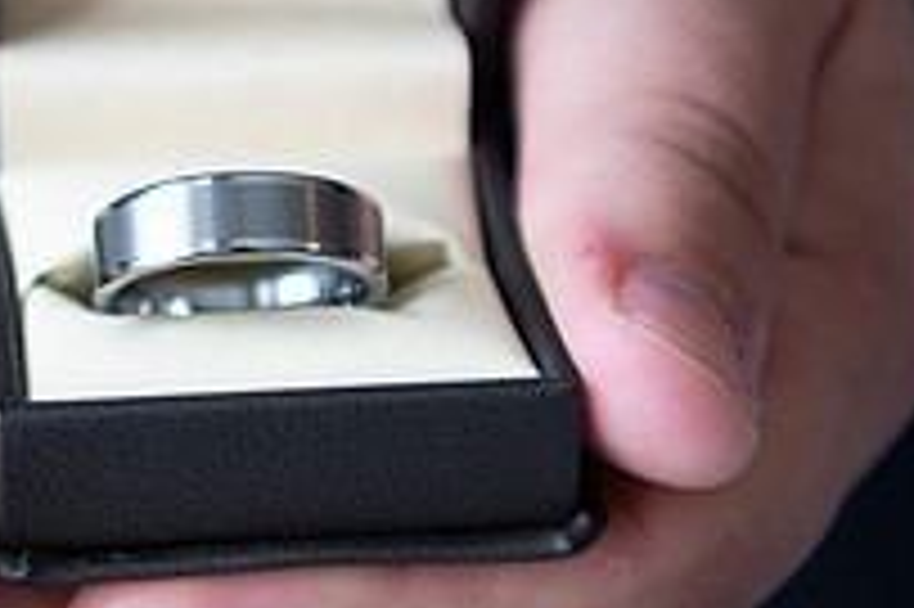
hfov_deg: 14.1
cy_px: 113
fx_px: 3628
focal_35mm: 143
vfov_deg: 9.6
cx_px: -32
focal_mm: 50
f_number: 2.8
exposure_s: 1/100
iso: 500
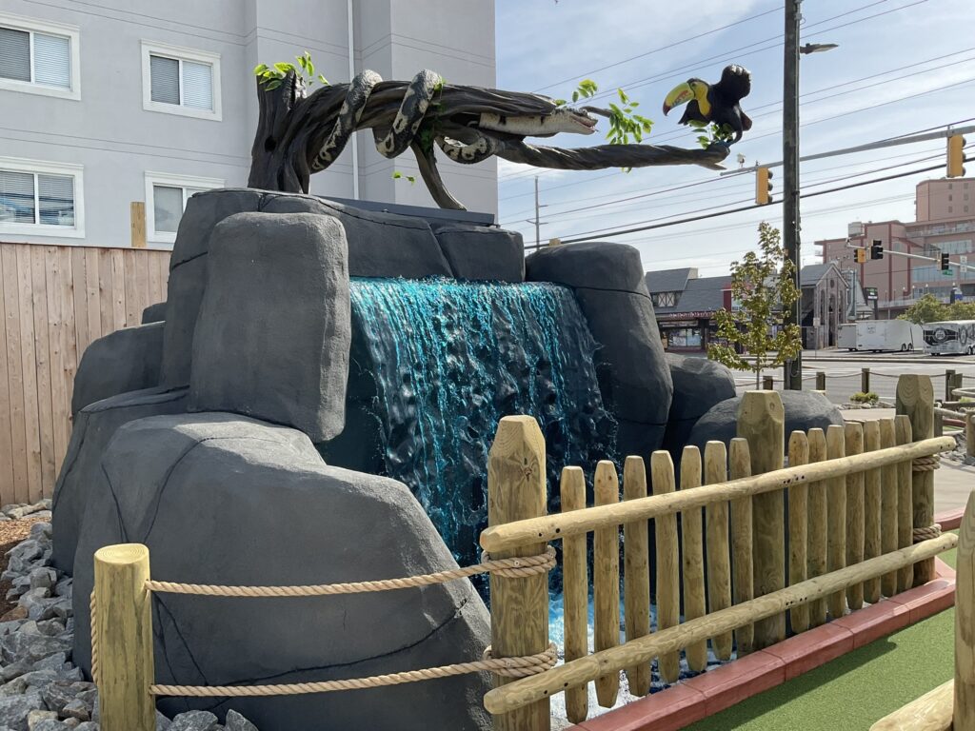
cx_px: 488
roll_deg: +1.2
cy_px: 366
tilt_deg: -2.2
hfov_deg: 61.7
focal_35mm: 29
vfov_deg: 48.2
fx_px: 817
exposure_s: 1/1311
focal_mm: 3
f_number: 1.8
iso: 16
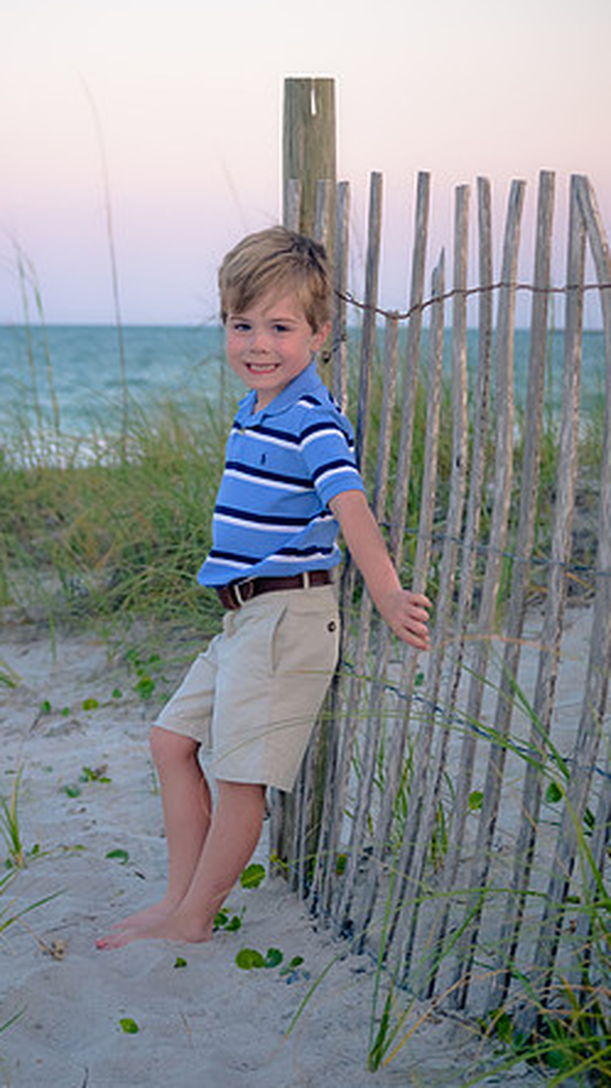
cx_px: 258
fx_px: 2523
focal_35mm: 88
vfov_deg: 24.3
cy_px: 545
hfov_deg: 13.8
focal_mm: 55
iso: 200
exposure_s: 1/80
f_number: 5
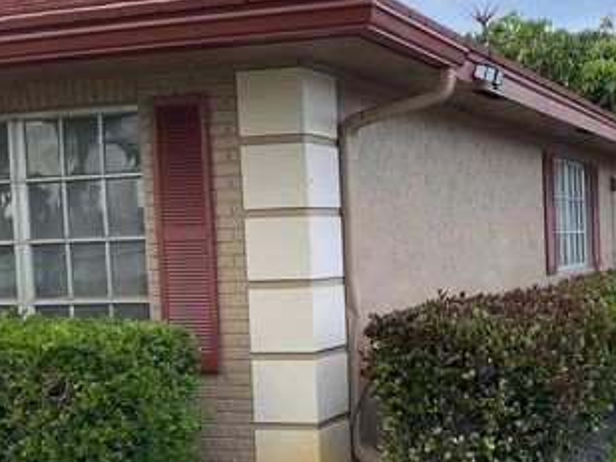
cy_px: 303
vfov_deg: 24.3
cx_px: 504
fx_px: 1068
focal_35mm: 60
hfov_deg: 31.2
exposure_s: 1/540
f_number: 1.8
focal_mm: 3
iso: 16
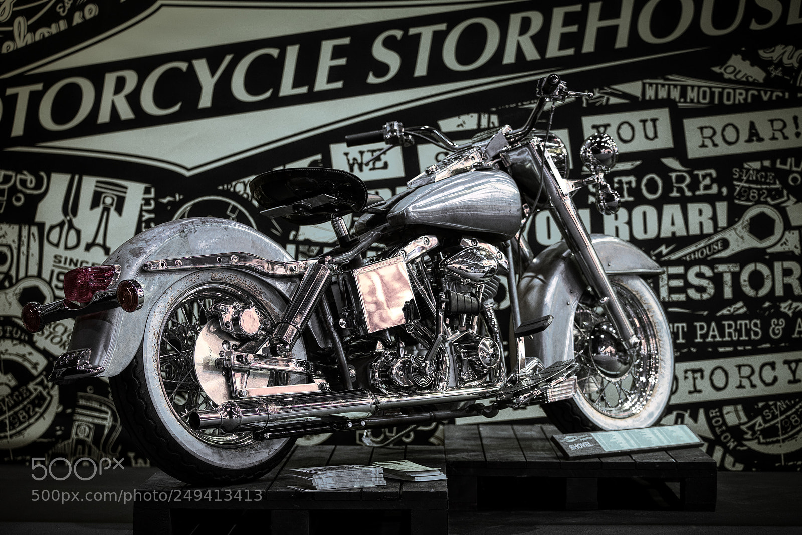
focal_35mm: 86
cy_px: 268
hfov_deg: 23.6
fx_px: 1916
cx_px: 401
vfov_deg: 15.9
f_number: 2.8
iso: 2000
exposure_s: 1/100
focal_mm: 86
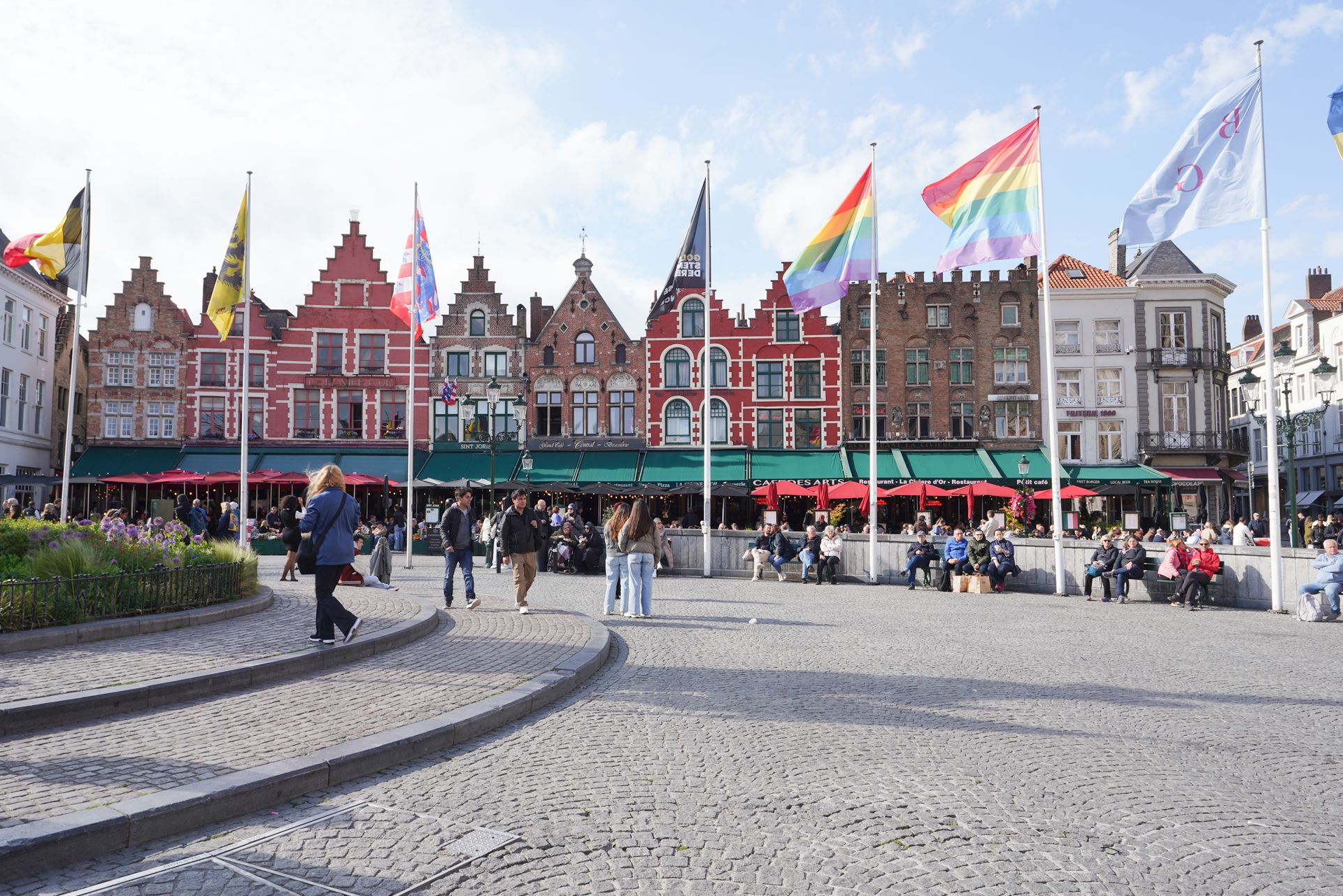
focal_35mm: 25
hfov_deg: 71.5
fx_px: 933
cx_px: 665
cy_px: 440
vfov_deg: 51.3
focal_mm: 24
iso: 100
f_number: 10
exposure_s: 1/100
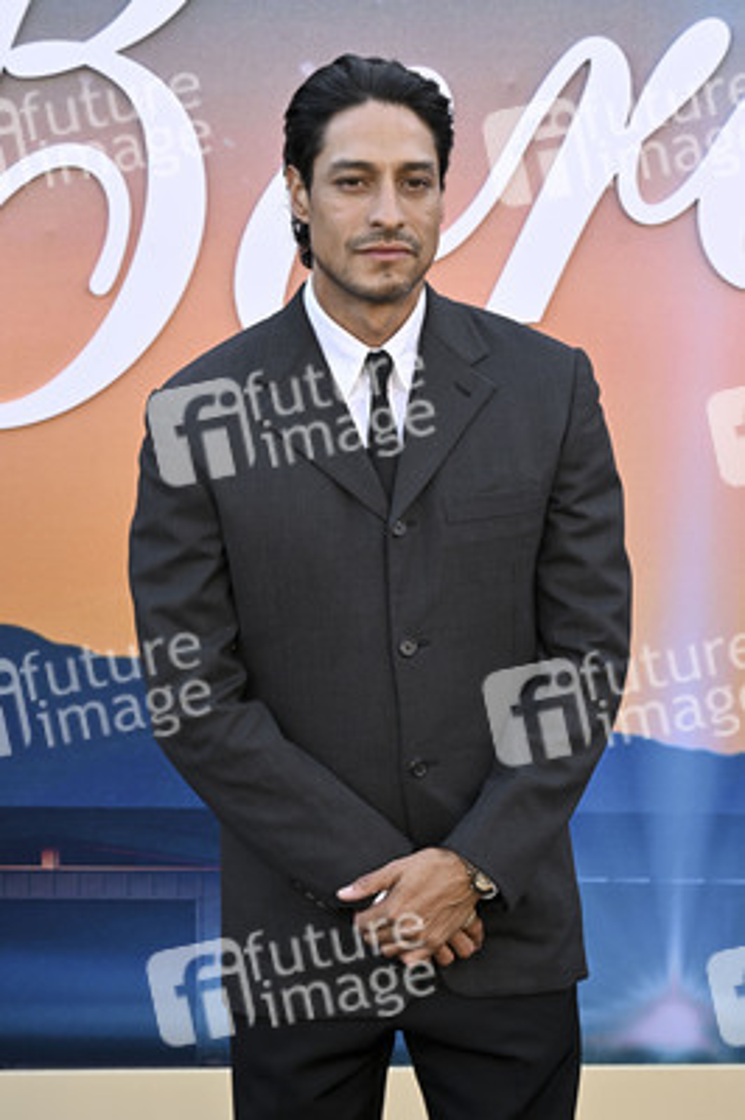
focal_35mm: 78
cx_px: 372
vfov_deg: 26.0
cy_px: 560
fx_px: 2425
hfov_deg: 17.5
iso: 800
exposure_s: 1/320
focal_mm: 78
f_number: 7.1
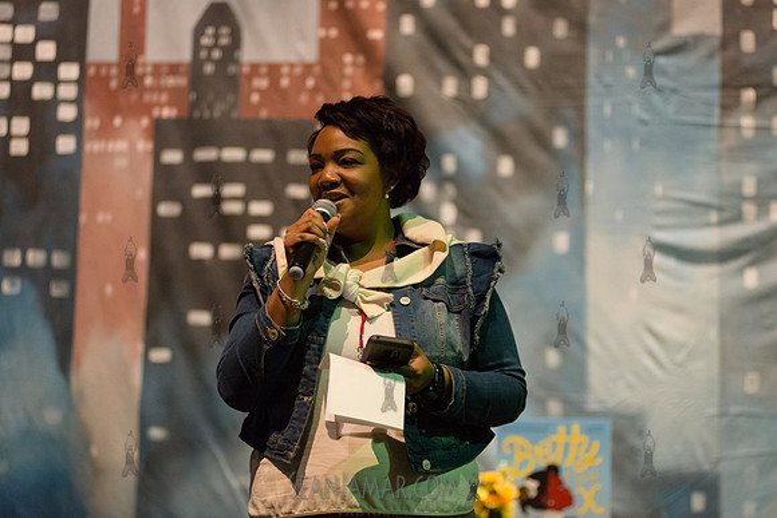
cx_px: 388
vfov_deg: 15.9
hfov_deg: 23.6
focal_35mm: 86
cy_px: 259
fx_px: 1857
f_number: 2.8
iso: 4000
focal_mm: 86
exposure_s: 1/250
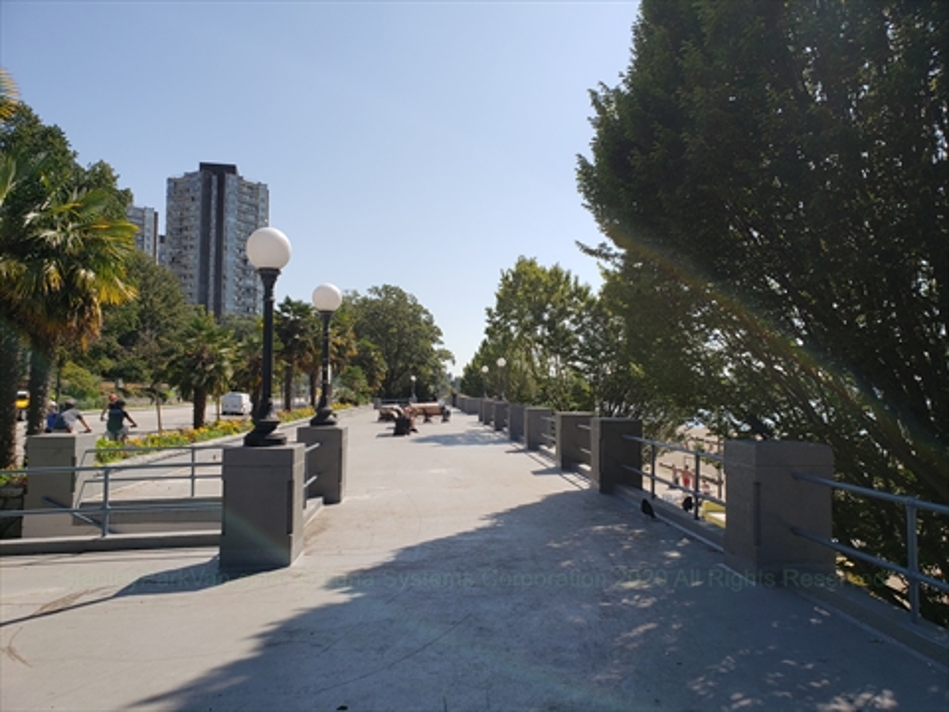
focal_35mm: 26
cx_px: 474
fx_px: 713
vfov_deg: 53.1
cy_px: 356
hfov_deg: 67.3
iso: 50
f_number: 2.4
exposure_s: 1/1623
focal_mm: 4.3
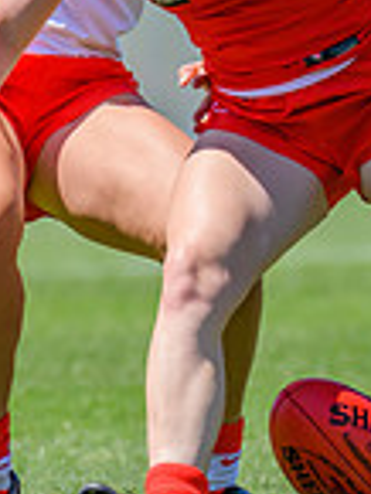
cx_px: 262
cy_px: 89
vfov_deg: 0.7
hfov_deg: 0.6
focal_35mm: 2690
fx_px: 38384
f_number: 8
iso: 800
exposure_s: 1/2000
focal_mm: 600
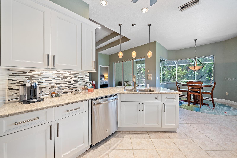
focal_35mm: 12
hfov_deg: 112.6
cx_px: 118
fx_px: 79
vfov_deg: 90.0
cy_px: 79
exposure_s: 1/10
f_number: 8
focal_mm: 12
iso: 200
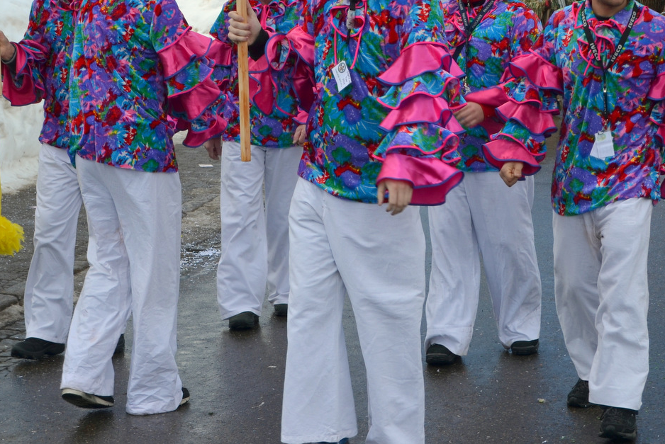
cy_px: 66
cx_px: 406
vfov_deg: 15.6
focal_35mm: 87
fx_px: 1608
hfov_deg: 23.3
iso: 100
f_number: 10
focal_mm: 34
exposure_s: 1/200
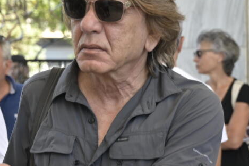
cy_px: 54
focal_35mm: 207
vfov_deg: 6.6
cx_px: 104
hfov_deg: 9.9
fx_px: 1431
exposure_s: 1/160
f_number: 8
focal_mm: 98
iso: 500
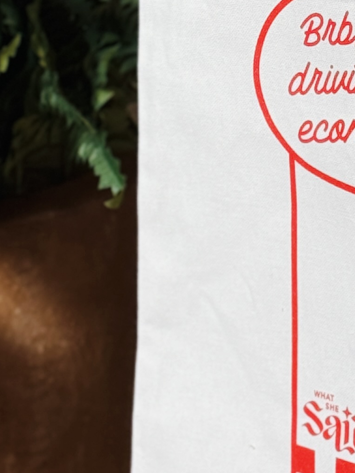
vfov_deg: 10.3
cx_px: 257
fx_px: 2611
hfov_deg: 7.8
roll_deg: +0.1
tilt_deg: -9.9
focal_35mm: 191
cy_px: -26
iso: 64
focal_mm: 6.76
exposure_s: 1/60
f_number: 1.78
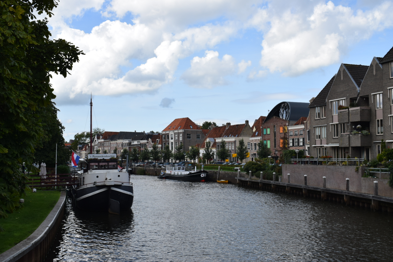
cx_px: 196
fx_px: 458
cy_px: 131
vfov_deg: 31.9
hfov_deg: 46.4
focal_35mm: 42
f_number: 10
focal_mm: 28
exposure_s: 1/400
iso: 200
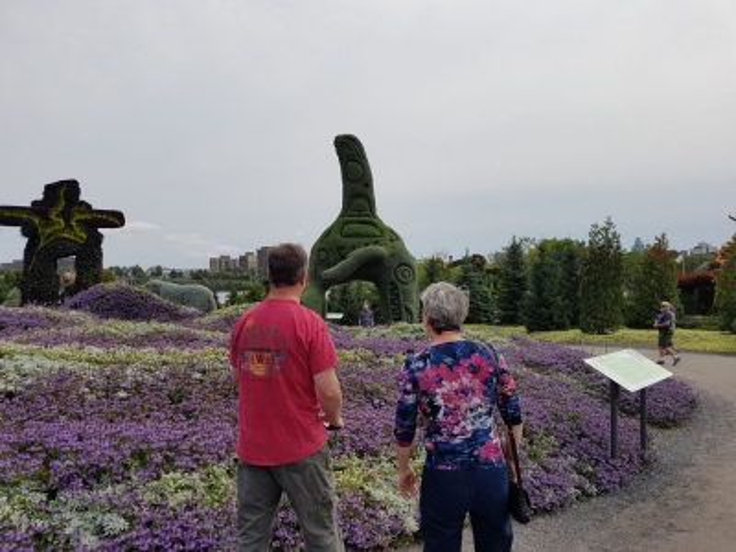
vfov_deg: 53.1
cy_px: 276
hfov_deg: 67.3
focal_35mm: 26
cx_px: 368
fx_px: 553
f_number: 1.7
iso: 50
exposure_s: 1/3640
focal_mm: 4.2
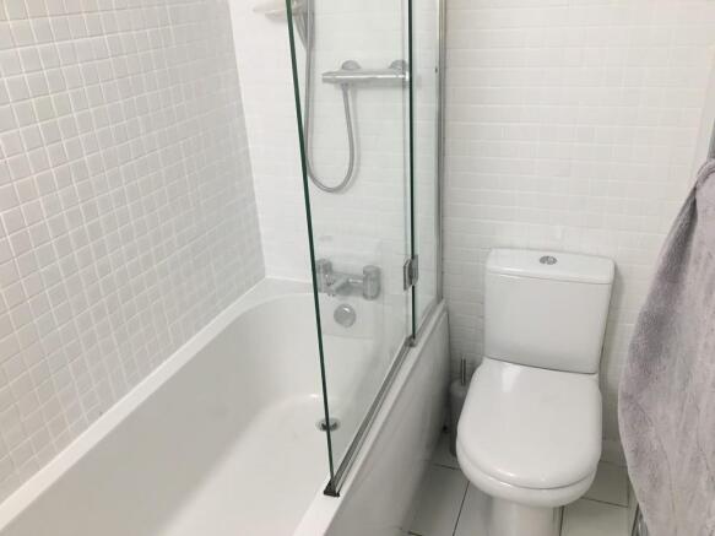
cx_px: 358
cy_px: 268
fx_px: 599
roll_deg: +5.2
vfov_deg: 48.2
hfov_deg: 61.7
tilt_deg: -24.2
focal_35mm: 29
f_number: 2.2
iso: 80
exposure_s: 1/33
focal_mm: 4.15
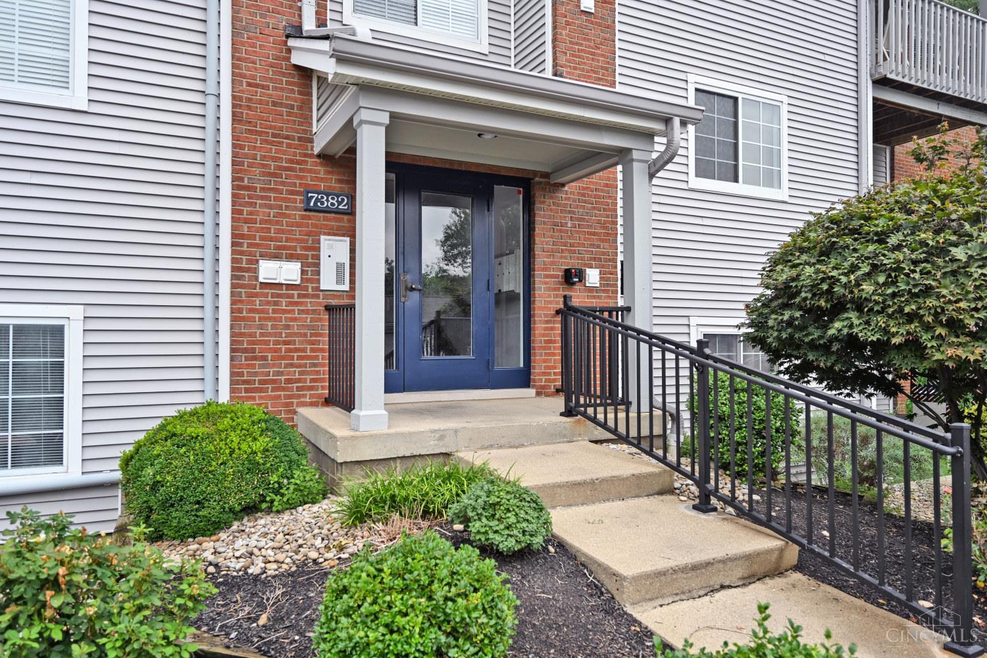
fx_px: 644
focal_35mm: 24
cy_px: 329
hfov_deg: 74.9
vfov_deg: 54.1
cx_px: 494
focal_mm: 23.5
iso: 220
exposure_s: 1/250
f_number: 4
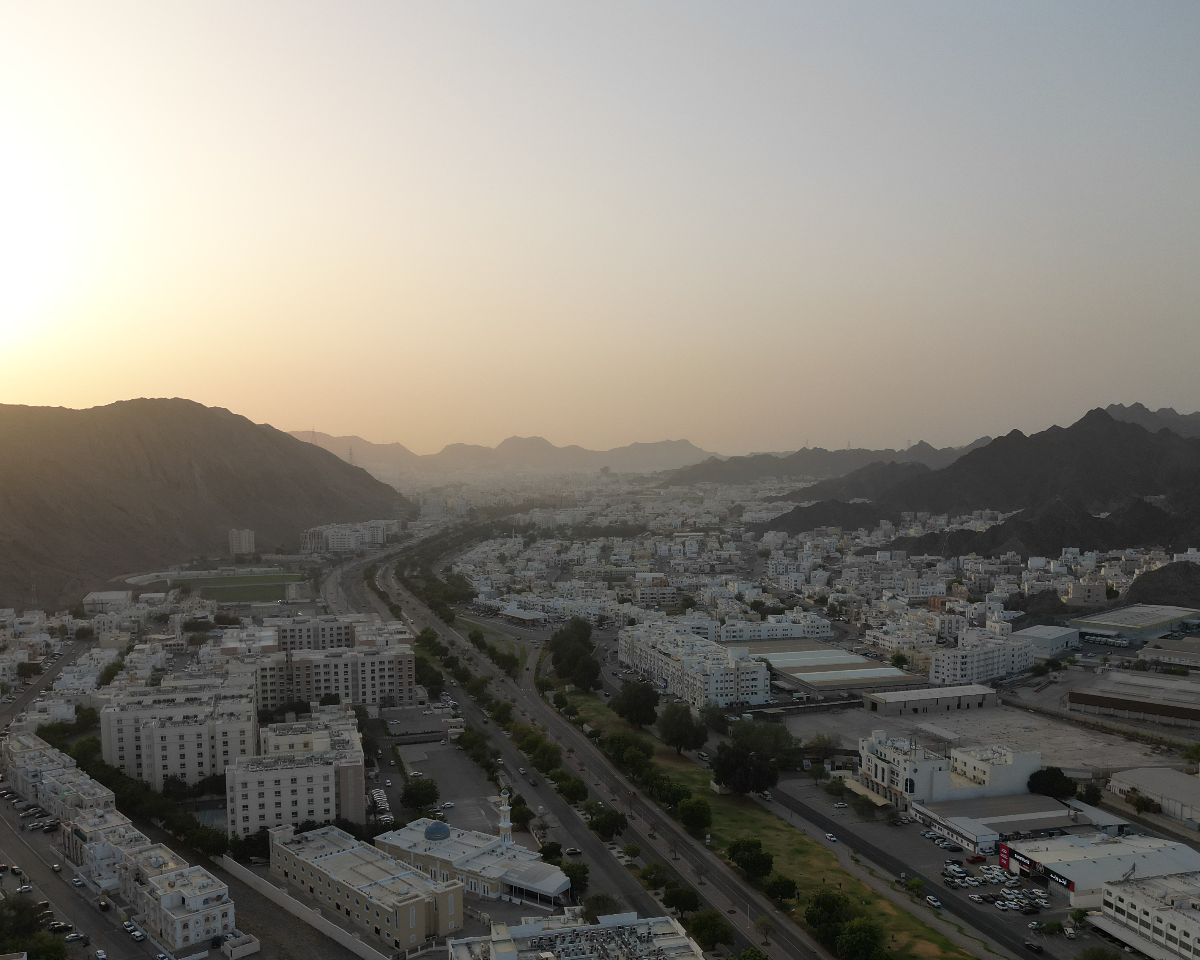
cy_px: 589
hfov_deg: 57.1
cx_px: 562
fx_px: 1101
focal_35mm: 31
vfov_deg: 46.8
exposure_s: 1/2000
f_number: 1.7
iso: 100
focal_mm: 6.72
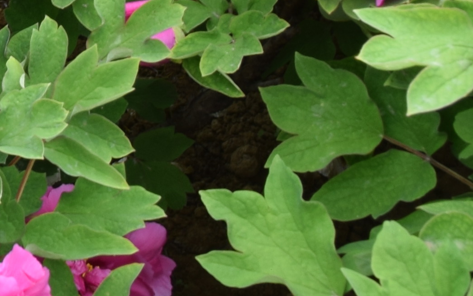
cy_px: -454
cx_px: -409
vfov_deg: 7.6
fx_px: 2037
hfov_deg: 12.1
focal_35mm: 158
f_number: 9
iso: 125
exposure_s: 1/80
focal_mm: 18
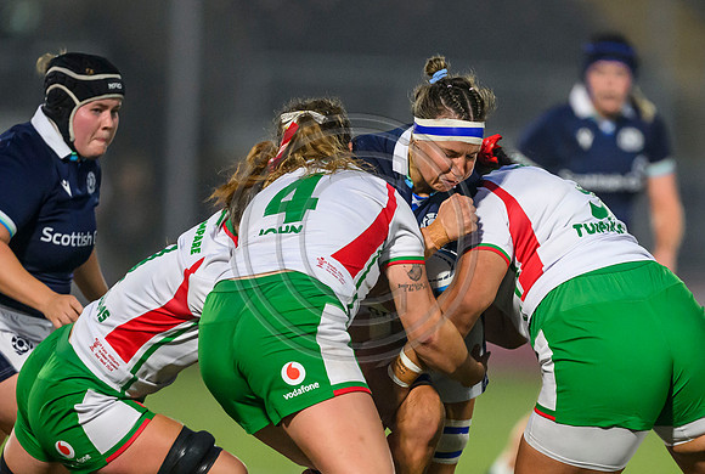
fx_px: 15811
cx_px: 432
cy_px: 363
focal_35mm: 805
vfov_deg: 1.7
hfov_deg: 2.6
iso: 5000
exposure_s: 1/2000
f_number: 3.2
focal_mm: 400
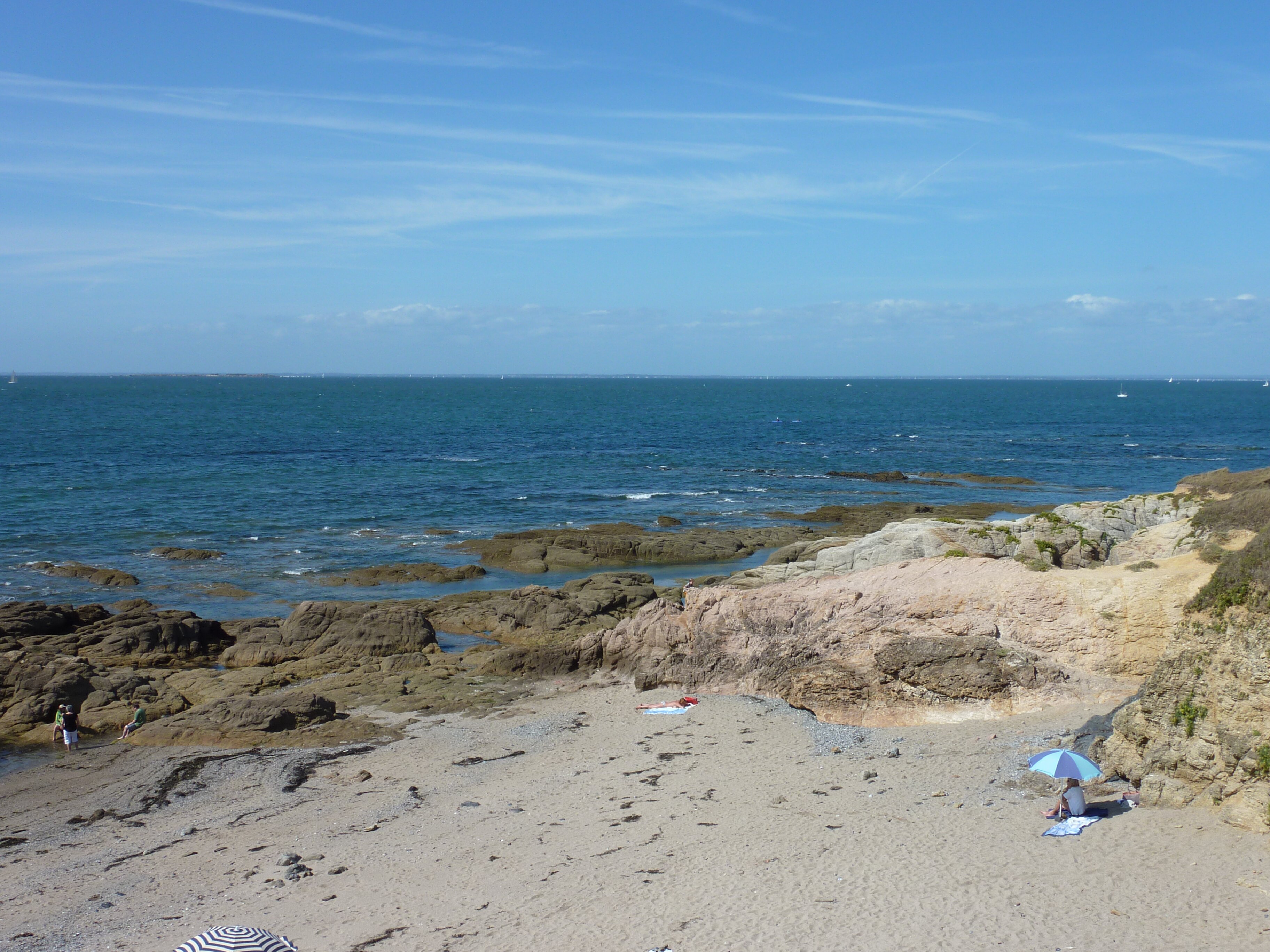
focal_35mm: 37
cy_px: 476
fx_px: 1357
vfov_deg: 38.7
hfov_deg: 50.1
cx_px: 635
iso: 80
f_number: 5.6
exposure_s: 1/500
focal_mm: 6.1
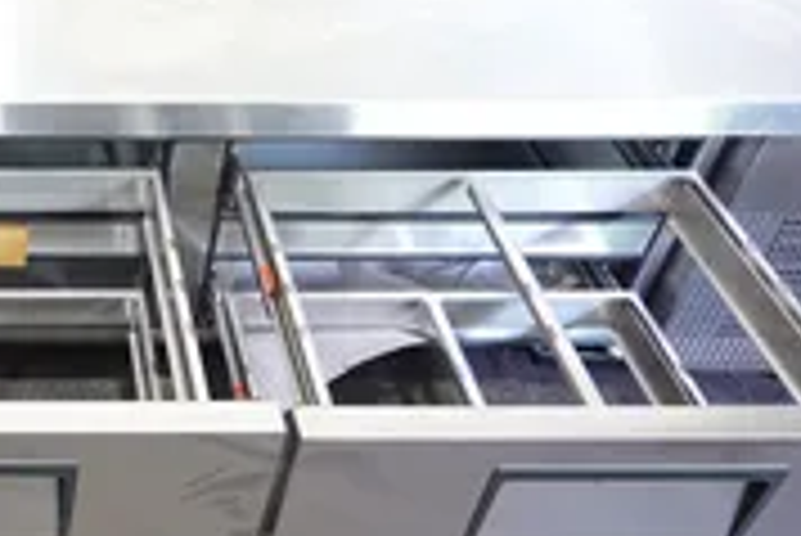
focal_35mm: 54
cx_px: -54
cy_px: 372
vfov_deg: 24.9
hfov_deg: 32.8
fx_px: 1202
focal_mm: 9
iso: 200
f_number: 2.8
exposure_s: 1/8
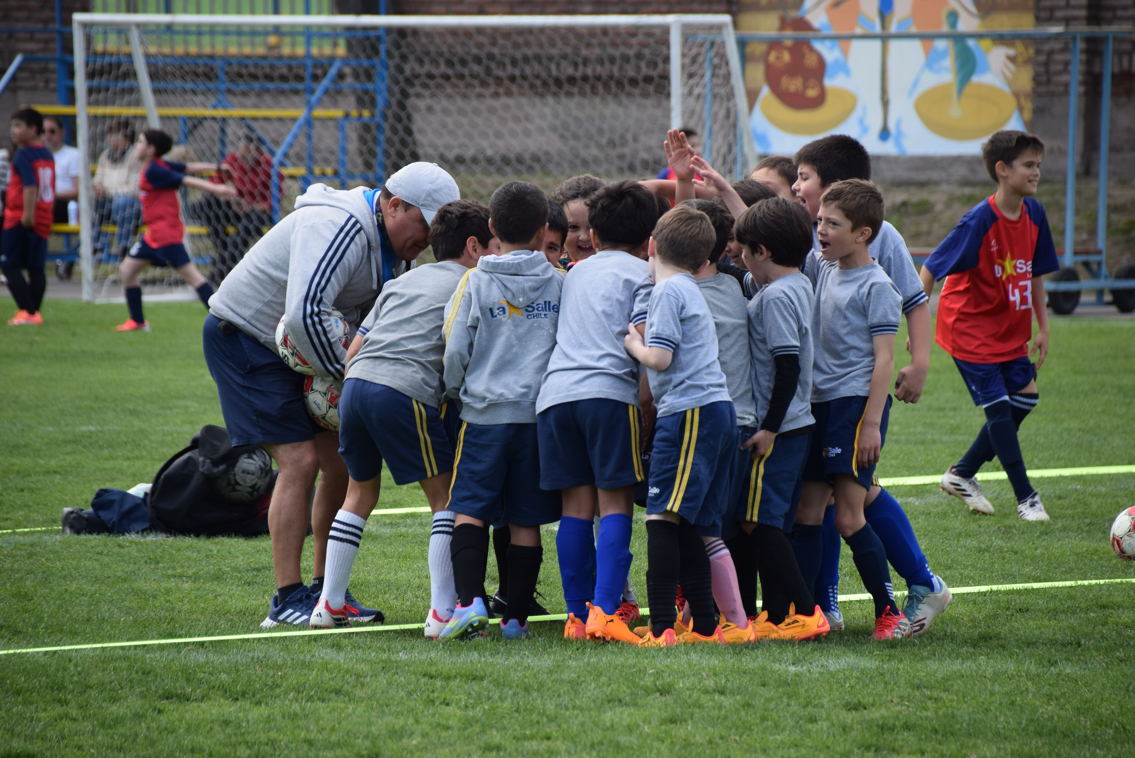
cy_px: 379
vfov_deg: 4.4
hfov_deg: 6.5
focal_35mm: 315
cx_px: 568
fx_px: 9933
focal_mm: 210
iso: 360
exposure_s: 1/500
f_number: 6
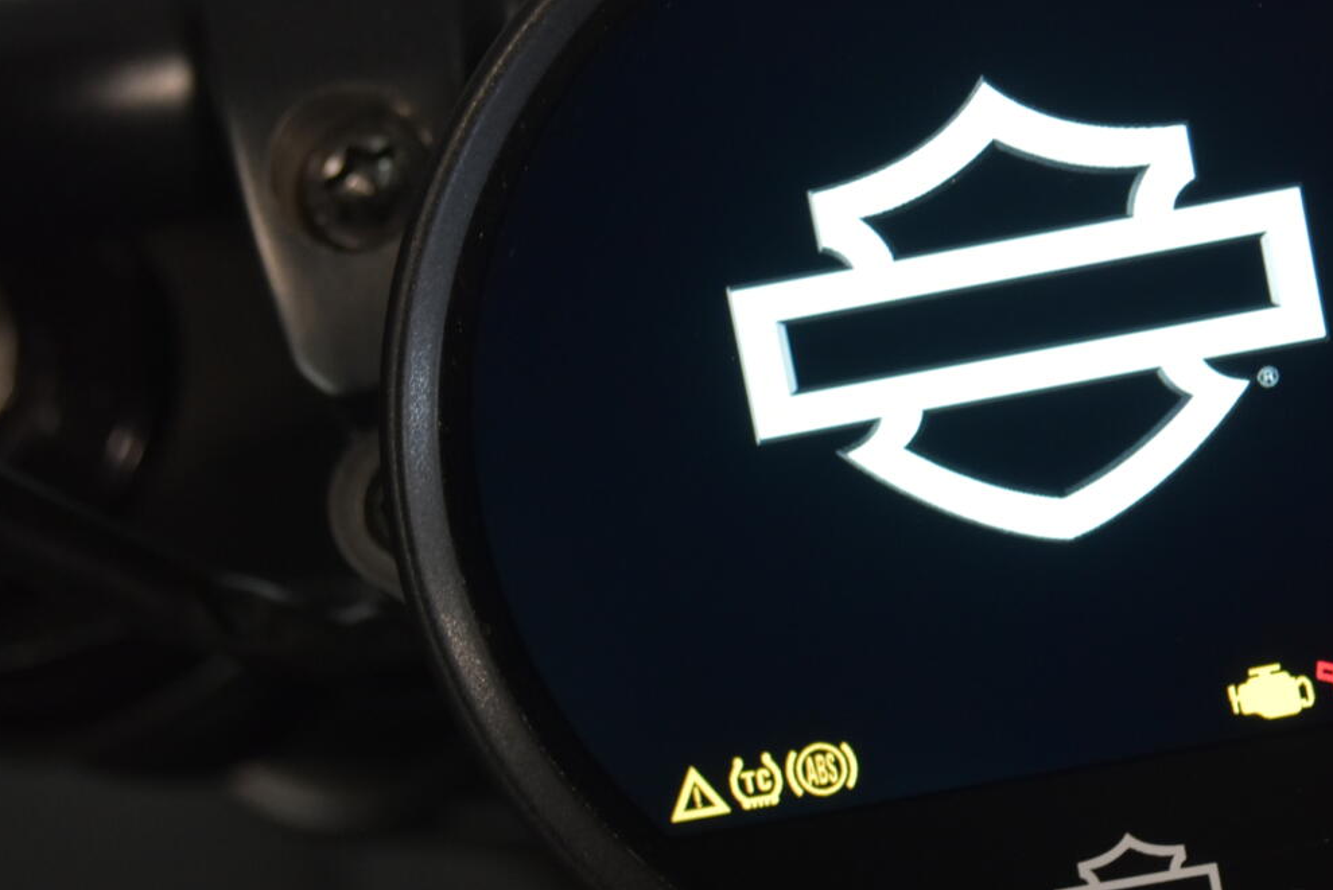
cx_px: 1014
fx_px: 3815
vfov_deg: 13.3
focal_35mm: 103
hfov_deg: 19.7
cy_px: 251
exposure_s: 1/30
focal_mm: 34
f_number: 5
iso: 800
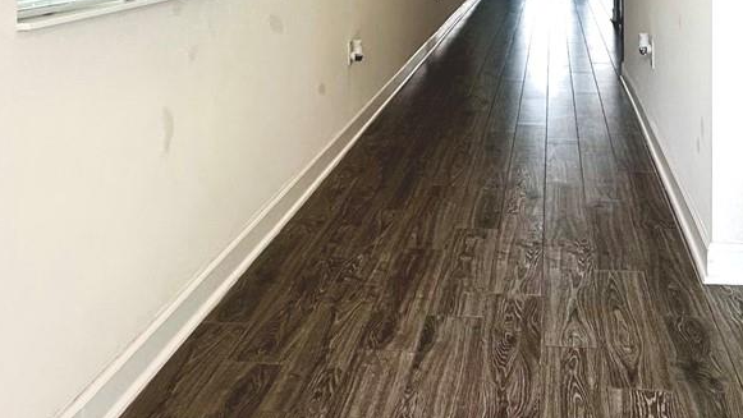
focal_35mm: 42
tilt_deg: +0.7
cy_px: -98
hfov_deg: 47.9
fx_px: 828
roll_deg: +0.2
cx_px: 464
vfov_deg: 25.2
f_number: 2.2
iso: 40
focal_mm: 2.22
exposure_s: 1/215
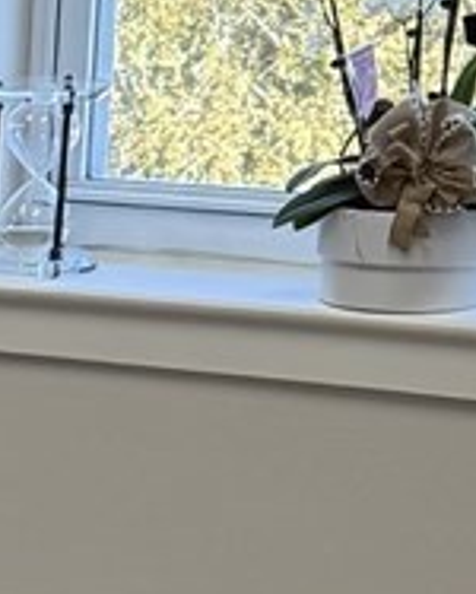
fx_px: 3376
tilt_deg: -21.2
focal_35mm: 192
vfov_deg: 9.7
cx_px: -920
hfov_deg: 7.2
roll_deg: +3.4
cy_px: 959
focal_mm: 6.76
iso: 100
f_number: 1.78
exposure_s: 1/120
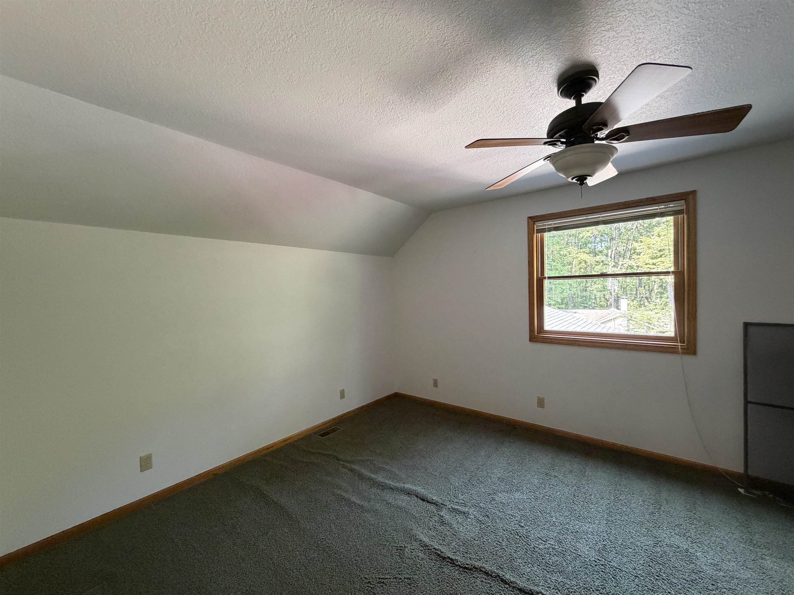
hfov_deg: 102.1
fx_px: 321
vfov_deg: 85.7
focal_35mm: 14
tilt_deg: -1.5
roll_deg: +1.6
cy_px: 298
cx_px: 397
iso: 400
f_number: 2.2
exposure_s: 1/60
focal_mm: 2.22
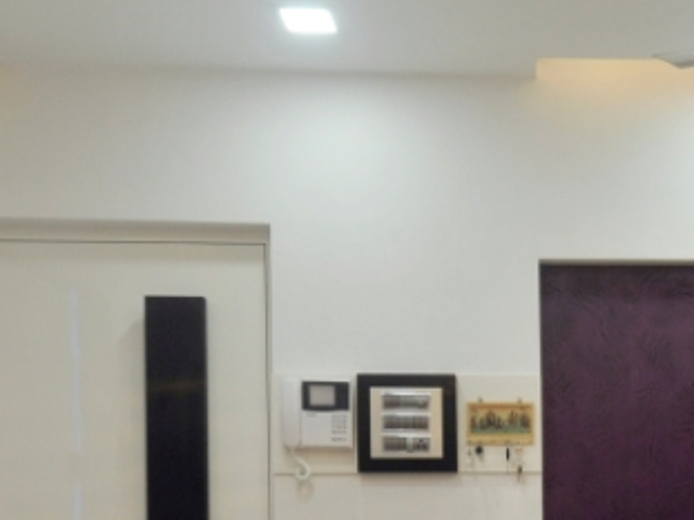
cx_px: 649
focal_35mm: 57
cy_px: 531
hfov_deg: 31.9
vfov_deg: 24.4
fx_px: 1142
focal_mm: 12
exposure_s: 1/15
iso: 200
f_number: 8
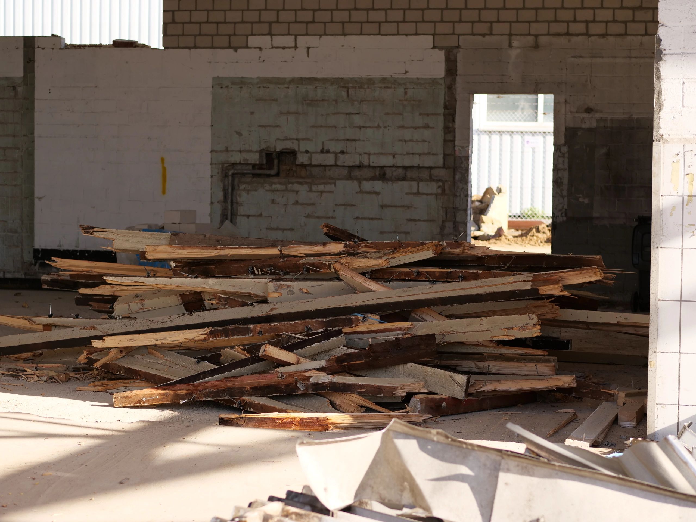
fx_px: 1729
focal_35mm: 86
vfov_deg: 17.2
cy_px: 261
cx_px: 348
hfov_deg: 22.8
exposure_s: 1/800
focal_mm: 43
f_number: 2.8
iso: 200
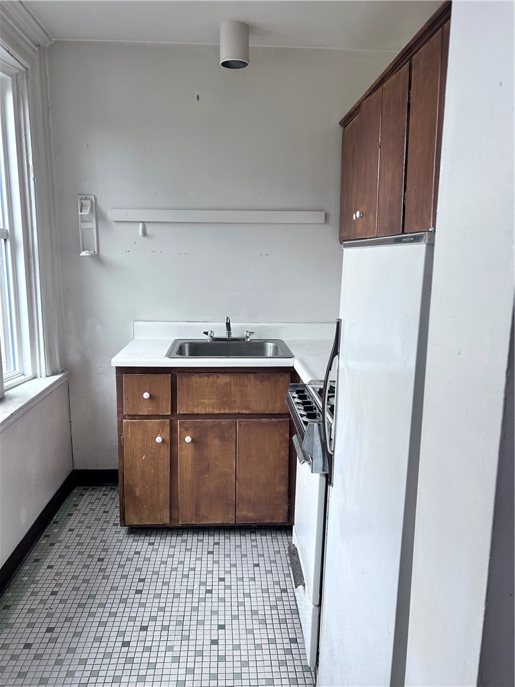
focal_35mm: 26
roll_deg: -0.2
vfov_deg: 67.3
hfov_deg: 53.1
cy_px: 344
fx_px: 516
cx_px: 258
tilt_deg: -9.4
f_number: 1.5
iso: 64
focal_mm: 5.7
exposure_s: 1/121
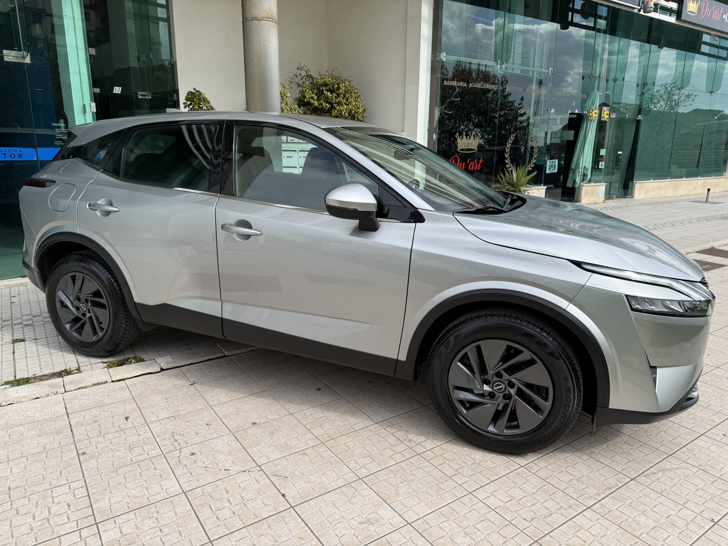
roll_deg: -0.9
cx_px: 364
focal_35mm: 24
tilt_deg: -13.6
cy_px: 273
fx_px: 505
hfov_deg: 71.6
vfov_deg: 56.8
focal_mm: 6.76
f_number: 1.78
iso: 80
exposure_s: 1/2611
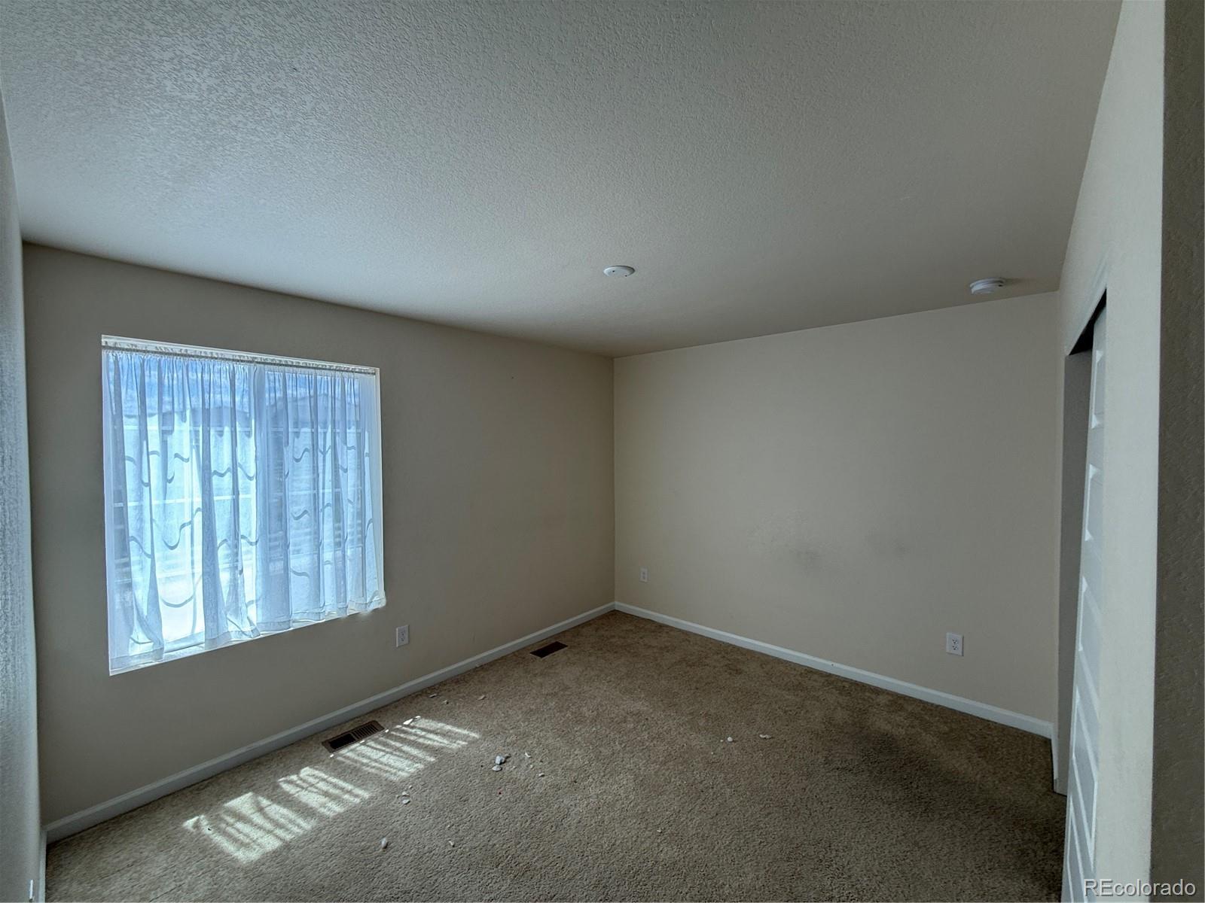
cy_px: 452
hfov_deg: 102.1
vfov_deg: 85.7
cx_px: 602
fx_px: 487
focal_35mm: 14
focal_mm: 2.22
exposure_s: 1/99
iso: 50
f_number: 2.2
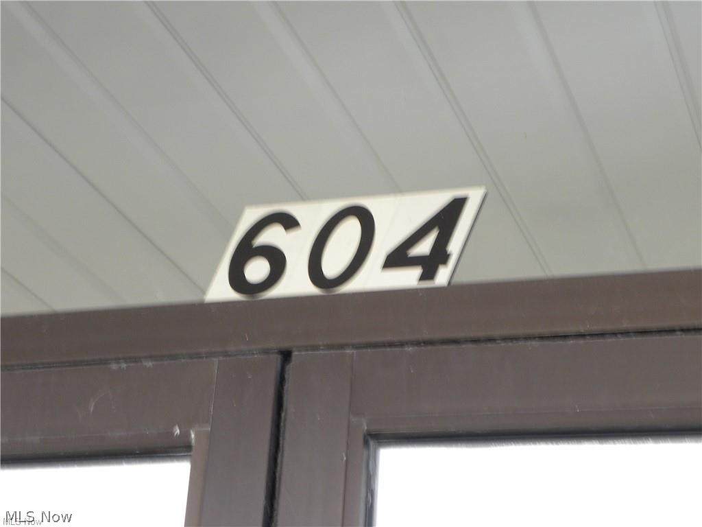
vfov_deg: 17.4
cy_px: 264
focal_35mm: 85
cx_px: 351
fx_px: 1724
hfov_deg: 23.0
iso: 160
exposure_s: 1/50.2
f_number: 4
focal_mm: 15.1
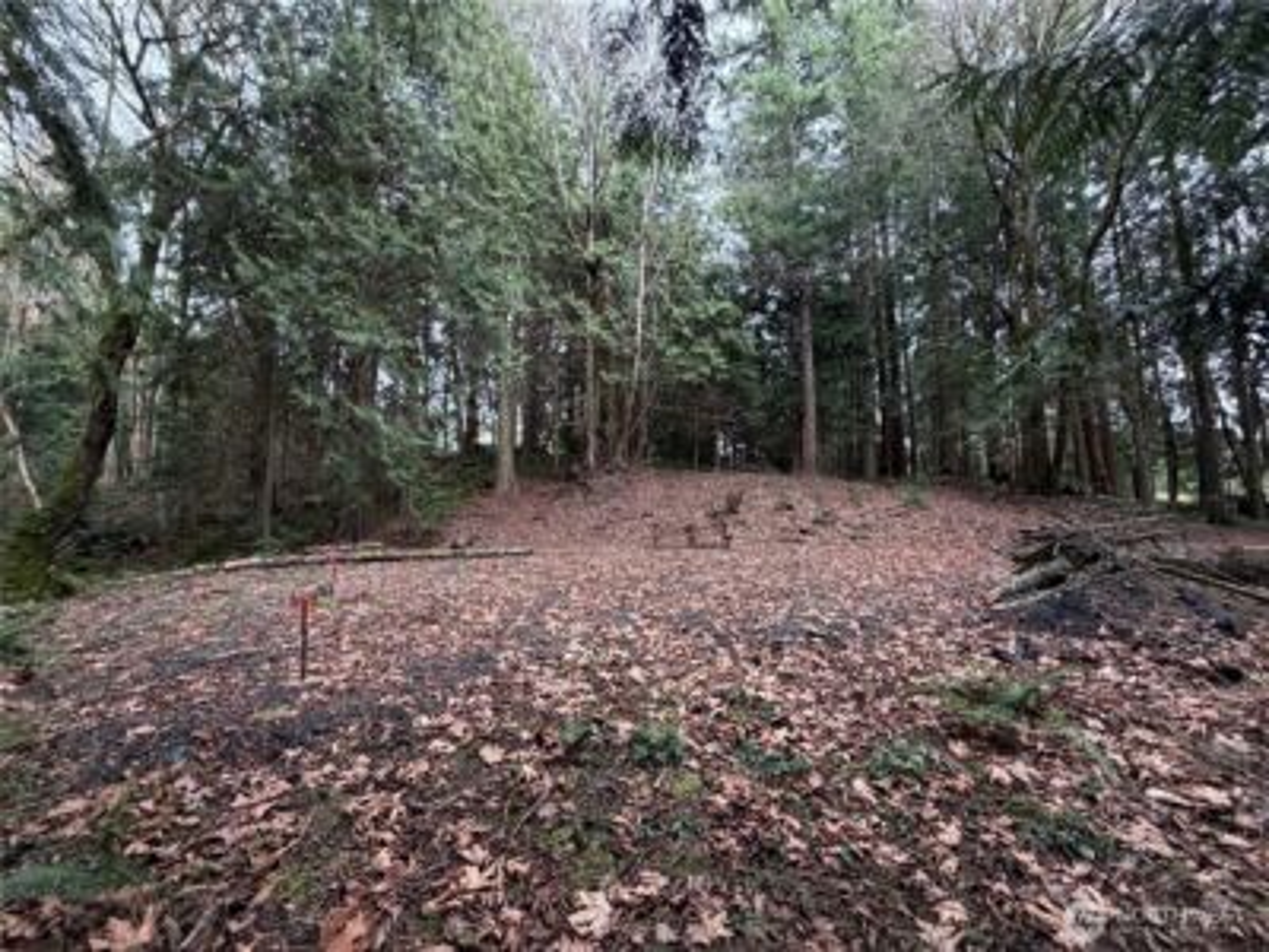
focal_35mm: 14
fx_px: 513
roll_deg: +0.1
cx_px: 634
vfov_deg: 85.7
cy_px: 476
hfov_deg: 102.1
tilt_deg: +4.4
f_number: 2.2
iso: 320
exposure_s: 1/119
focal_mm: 2.22
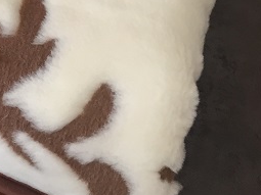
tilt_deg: -44.7
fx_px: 686
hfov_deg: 19.5
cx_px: -95
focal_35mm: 91
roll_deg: -1.3
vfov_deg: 15.3
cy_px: -76
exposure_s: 1/30
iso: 32
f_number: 2.2
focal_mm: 4.15
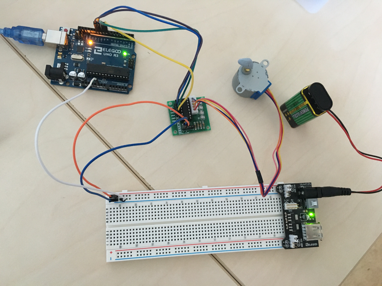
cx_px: 191
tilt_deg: -78.1
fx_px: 320
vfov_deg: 48.2
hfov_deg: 61.7
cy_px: 143
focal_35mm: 29
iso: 200
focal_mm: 4.15
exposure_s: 1/17
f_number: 2.2
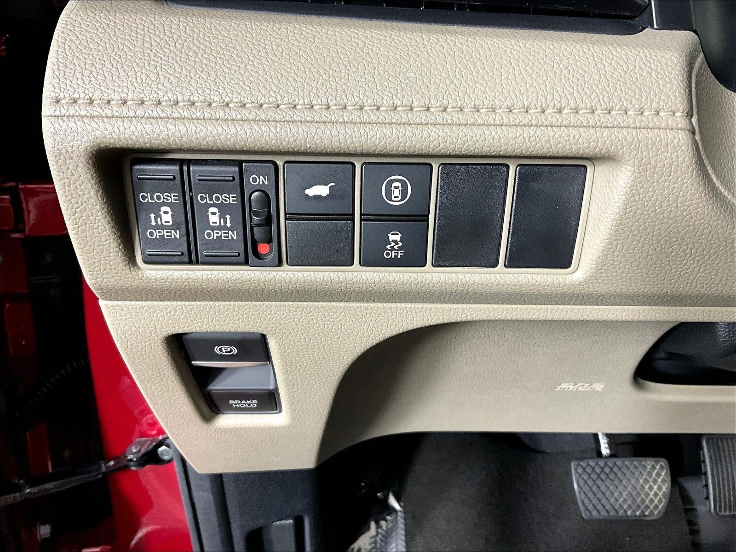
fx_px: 617
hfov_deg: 61.7
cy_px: 276
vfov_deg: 48.2
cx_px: 368
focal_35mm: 29
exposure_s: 1/60
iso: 100
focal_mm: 3
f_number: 1.8
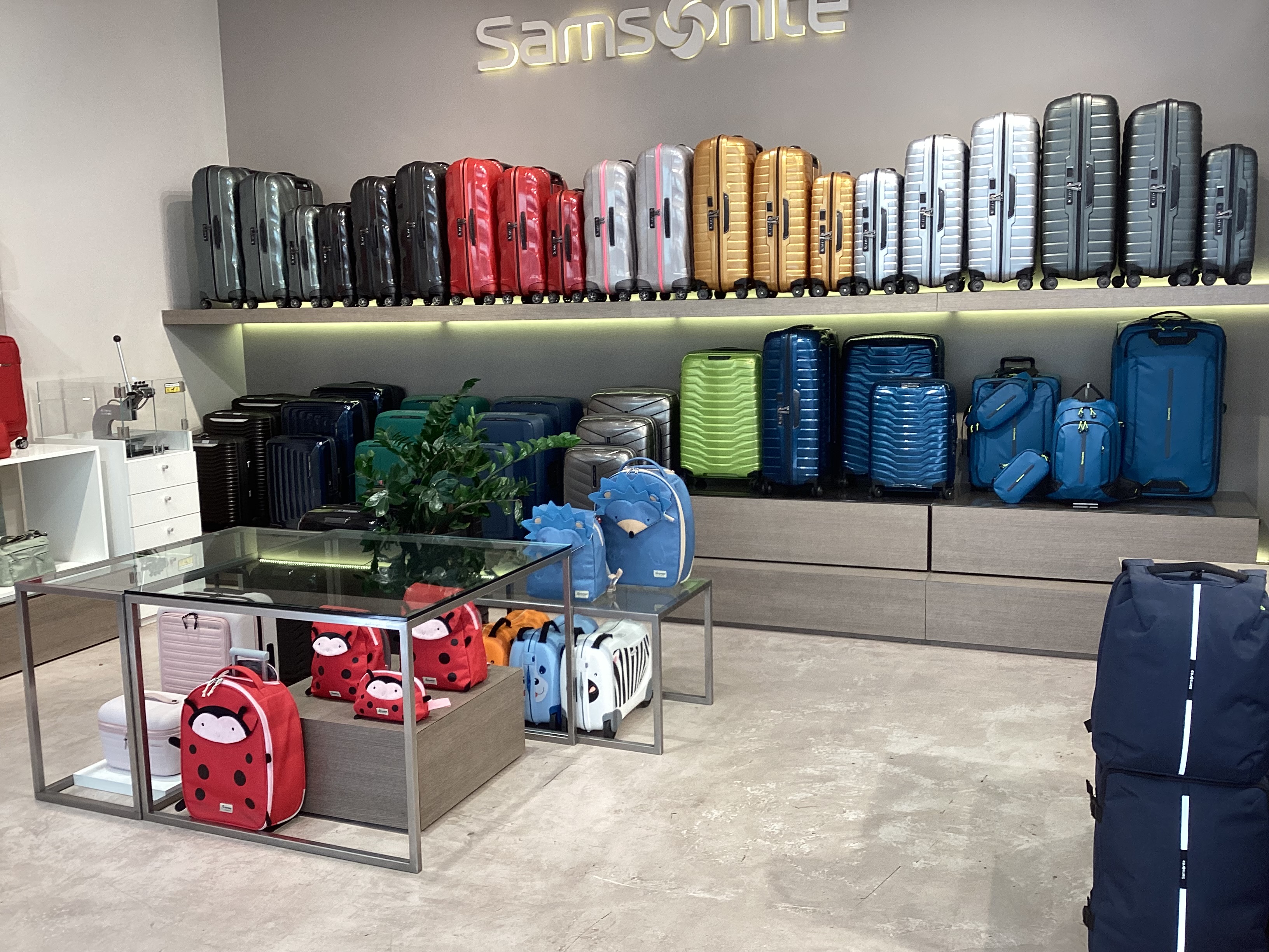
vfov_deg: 45.4
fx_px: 1136
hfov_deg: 58.4
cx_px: 634
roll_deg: +1.7
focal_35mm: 31
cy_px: 476
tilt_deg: -8.5
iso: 50
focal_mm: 3.3
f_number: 2.4
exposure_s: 1/50
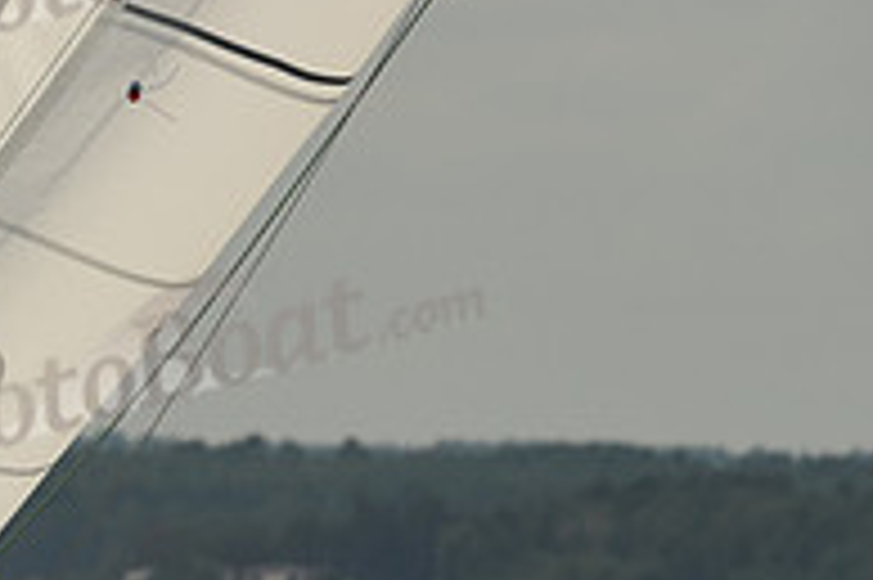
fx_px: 25416
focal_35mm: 1049
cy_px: 663
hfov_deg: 2.0
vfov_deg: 1.3
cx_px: -378
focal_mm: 350
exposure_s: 1/1000
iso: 250
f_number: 8
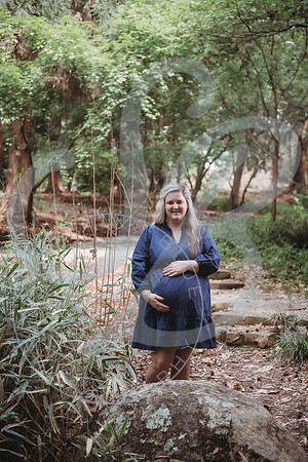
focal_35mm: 70
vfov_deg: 28.8
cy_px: 231
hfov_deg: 19.5
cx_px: 154
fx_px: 898
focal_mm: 70
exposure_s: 1/250
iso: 160
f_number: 2.8
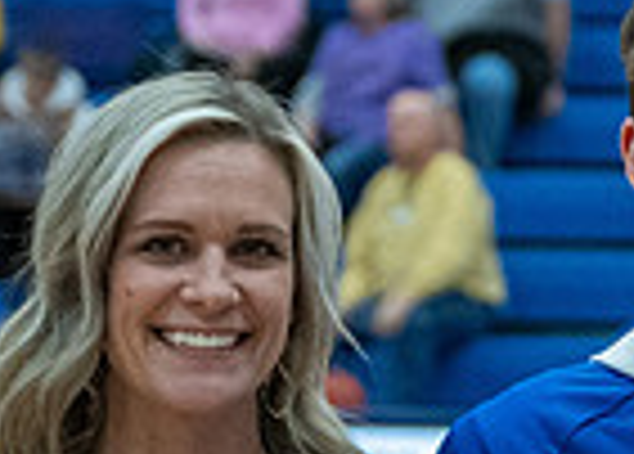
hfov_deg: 6.9
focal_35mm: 293
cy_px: 314
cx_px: 579
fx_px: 5281
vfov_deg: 4.9
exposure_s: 1/500
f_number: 3.2
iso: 2500
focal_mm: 48
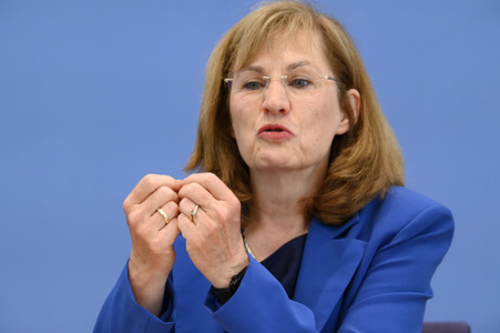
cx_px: 250
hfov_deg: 13.7
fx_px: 2082
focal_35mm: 150
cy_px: 166
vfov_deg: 9.1
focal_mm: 150
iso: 2000
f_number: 5
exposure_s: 1/500
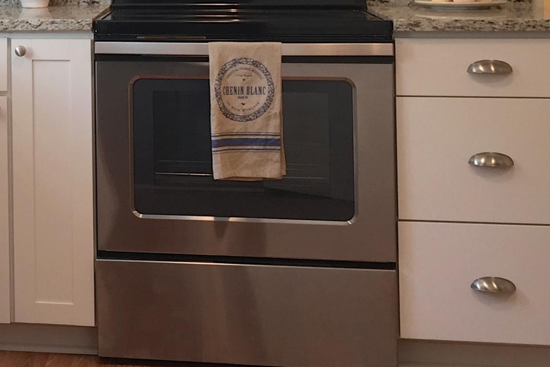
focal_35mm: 79
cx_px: -32
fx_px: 1207
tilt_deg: -1.0
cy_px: -43
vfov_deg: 16.7
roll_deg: +0.6
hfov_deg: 24.2
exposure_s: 1/30
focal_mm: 4.15
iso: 50
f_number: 2.2
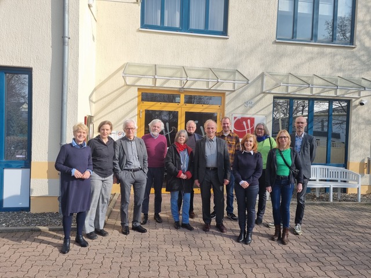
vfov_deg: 53.1
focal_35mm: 26
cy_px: 139
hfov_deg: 67.3
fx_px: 279
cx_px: 186
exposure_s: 1/2456
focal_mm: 5.4
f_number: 1.8
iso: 50
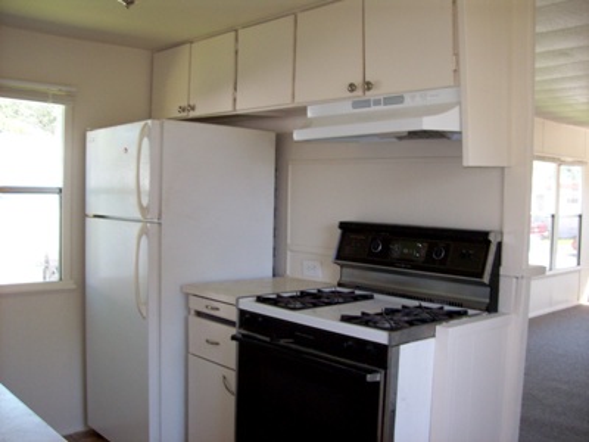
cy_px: 221
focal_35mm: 36
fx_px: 613
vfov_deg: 39.7
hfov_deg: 51.4
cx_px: 294
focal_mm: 6
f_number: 2.7
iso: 80
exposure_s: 1/64
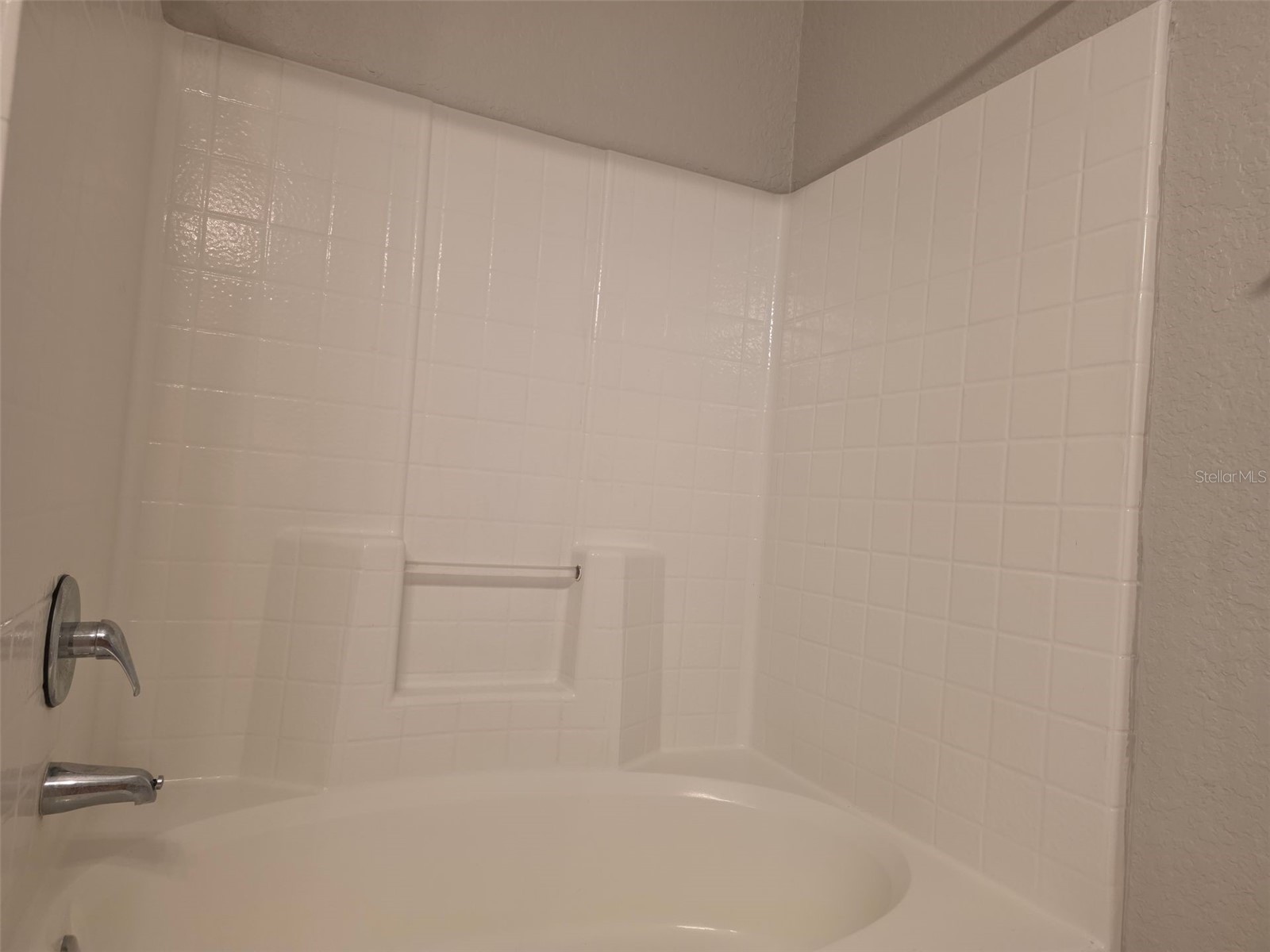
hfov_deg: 73.9
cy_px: 476
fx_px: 844
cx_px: 635
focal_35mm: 23
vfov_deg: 58.9
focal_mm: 6.3
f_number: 1.7
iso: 400
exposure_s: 1/120
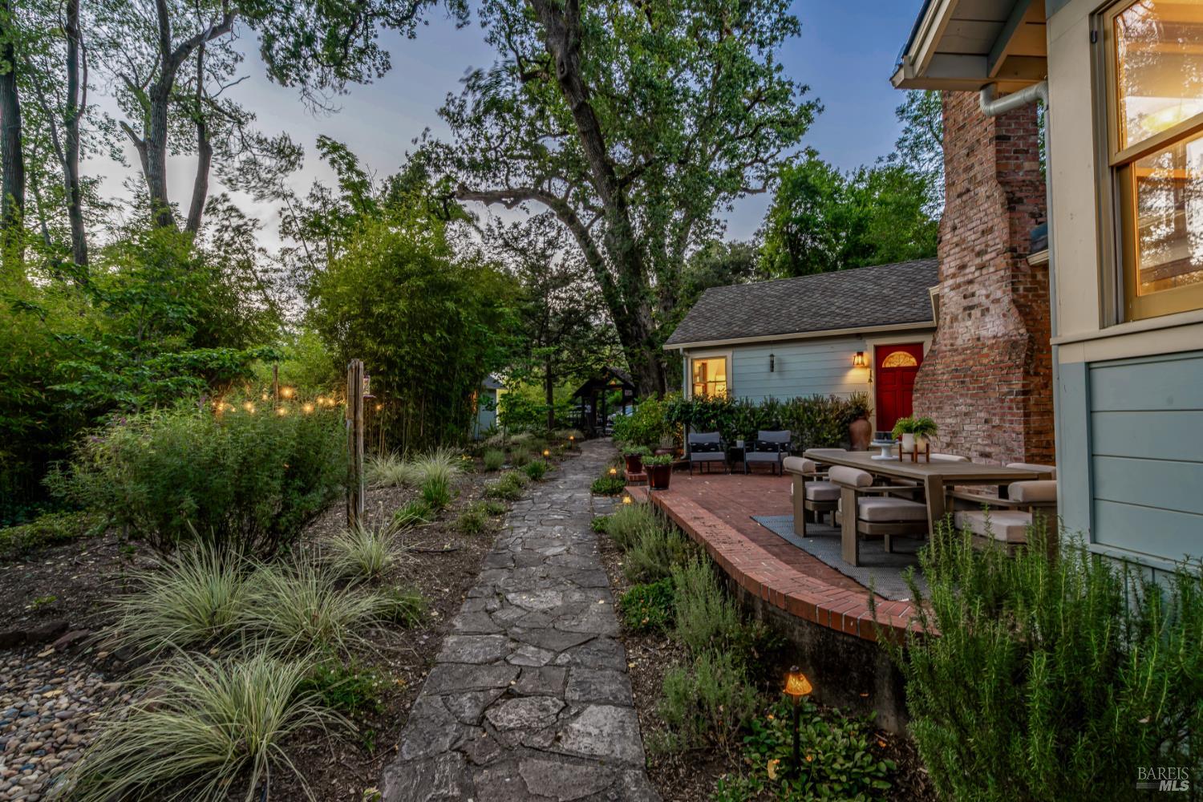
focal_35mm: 16
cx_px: 602
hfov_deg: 96.7
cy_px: 401
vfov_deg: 73.7
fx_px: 535
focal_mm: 16
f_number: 11
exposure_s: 1/2
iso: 100
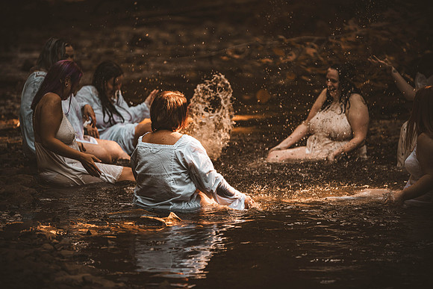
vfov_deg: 6.9
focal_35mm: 200
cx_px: 216
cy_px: 144
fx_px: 2406
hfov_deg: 10.3
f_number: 2.8
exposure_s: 1/400
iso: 1000
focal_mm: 200
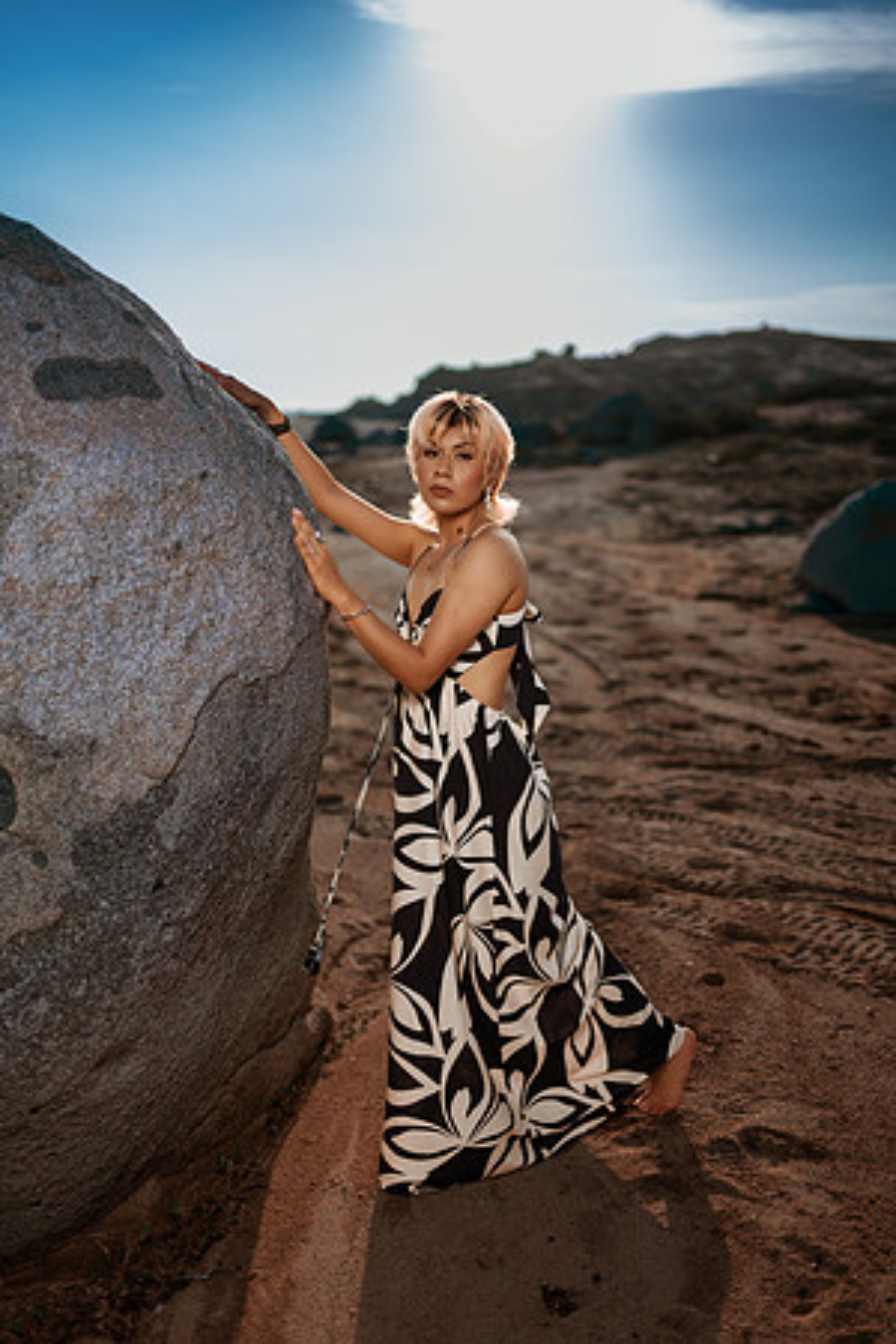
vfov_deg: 54.4
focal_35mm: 35
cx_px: 448
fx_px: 1307
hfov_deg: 37.9
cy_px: 672
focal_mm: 35
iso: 50
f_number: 1.4
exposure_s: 1/8000
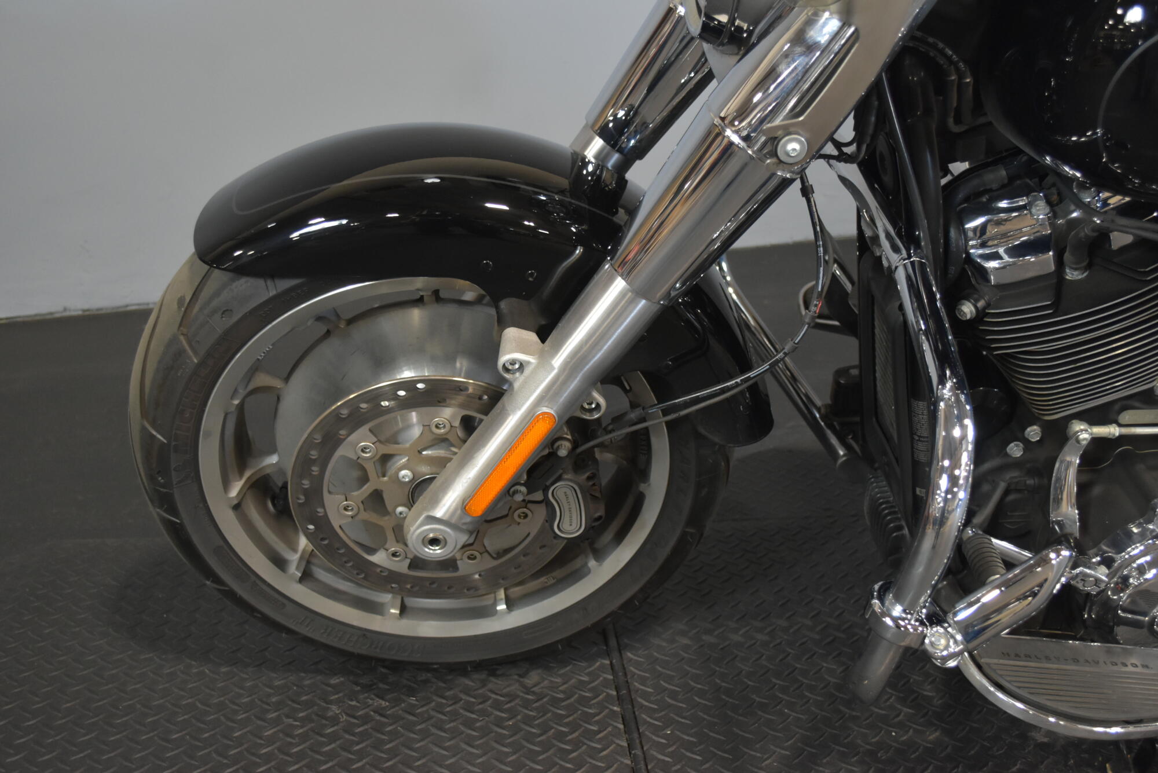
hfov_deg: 53.1
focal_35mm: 36
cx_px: 579
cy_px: 386
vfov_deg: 36.9
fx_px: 1158
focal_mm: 24
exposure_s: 1/30
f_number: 4
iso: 1250
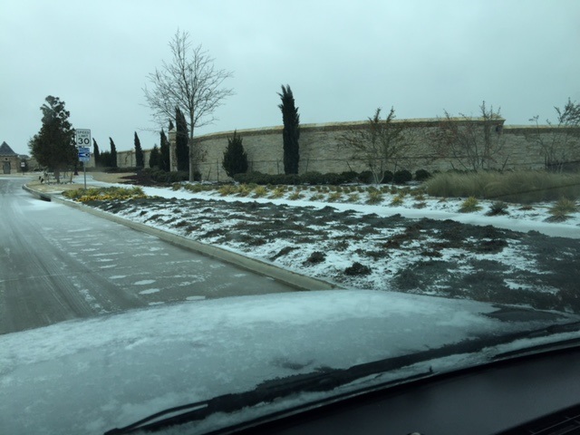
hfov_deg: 61.7
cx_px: 290
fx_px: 486
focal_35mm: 29
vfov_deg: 48.2
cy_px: 218
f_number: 2.2
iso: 32
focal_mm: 4.15
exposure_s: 1/746
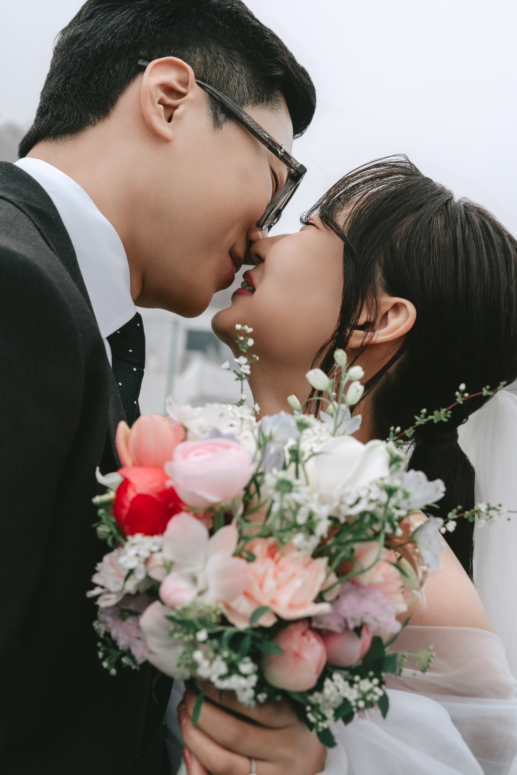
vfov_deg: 33.9
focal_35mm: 59
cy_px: 388
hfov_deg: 23.0
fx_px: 1271
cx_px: 258
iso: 160
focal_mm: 59
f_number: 8
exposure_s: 1/100
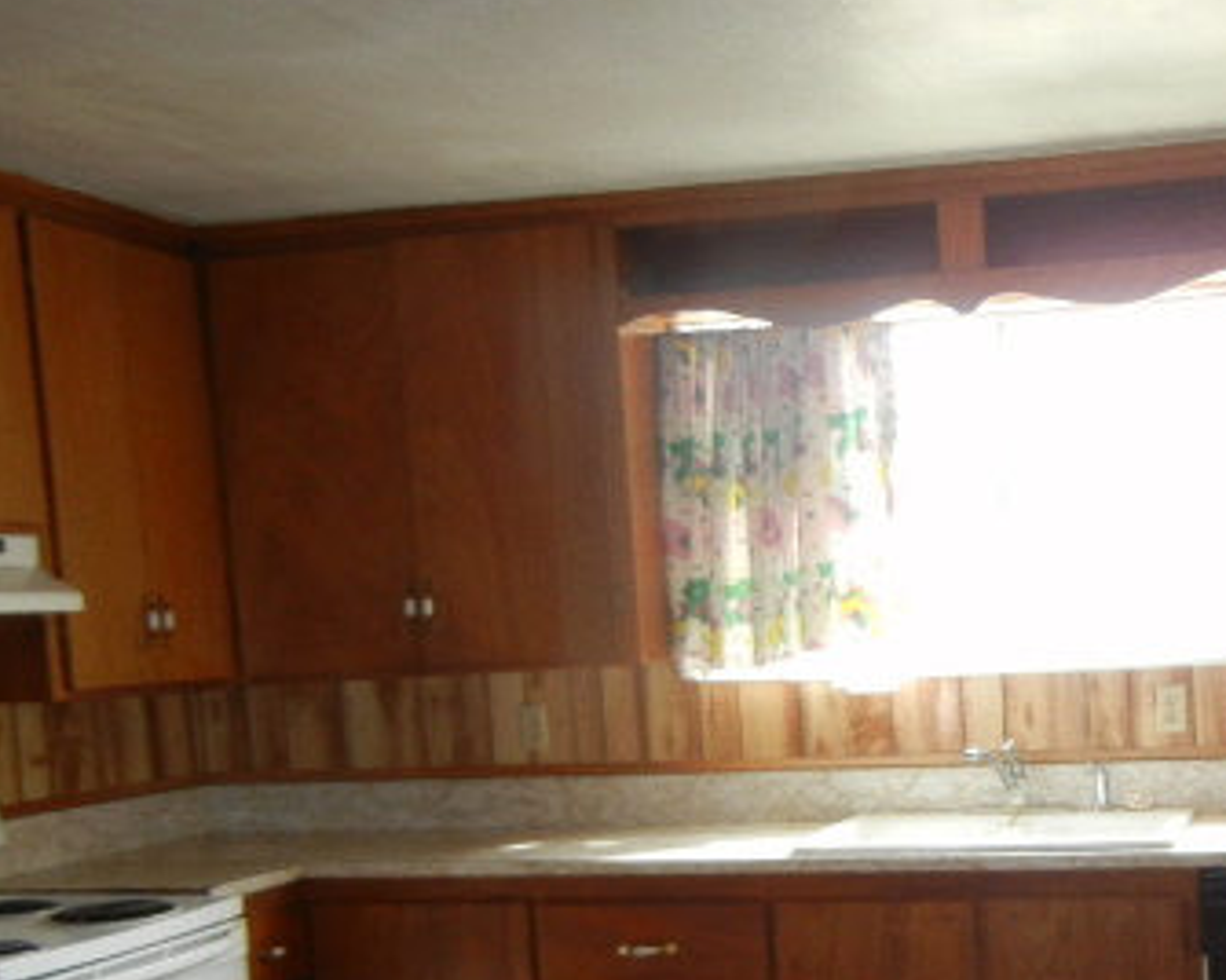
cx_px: 1017
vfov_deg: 26.6
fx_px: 2032
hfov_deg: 32.5
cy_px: 790
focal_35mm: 56
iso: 200
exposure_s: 1/30
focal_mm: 5.4
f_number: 3.5
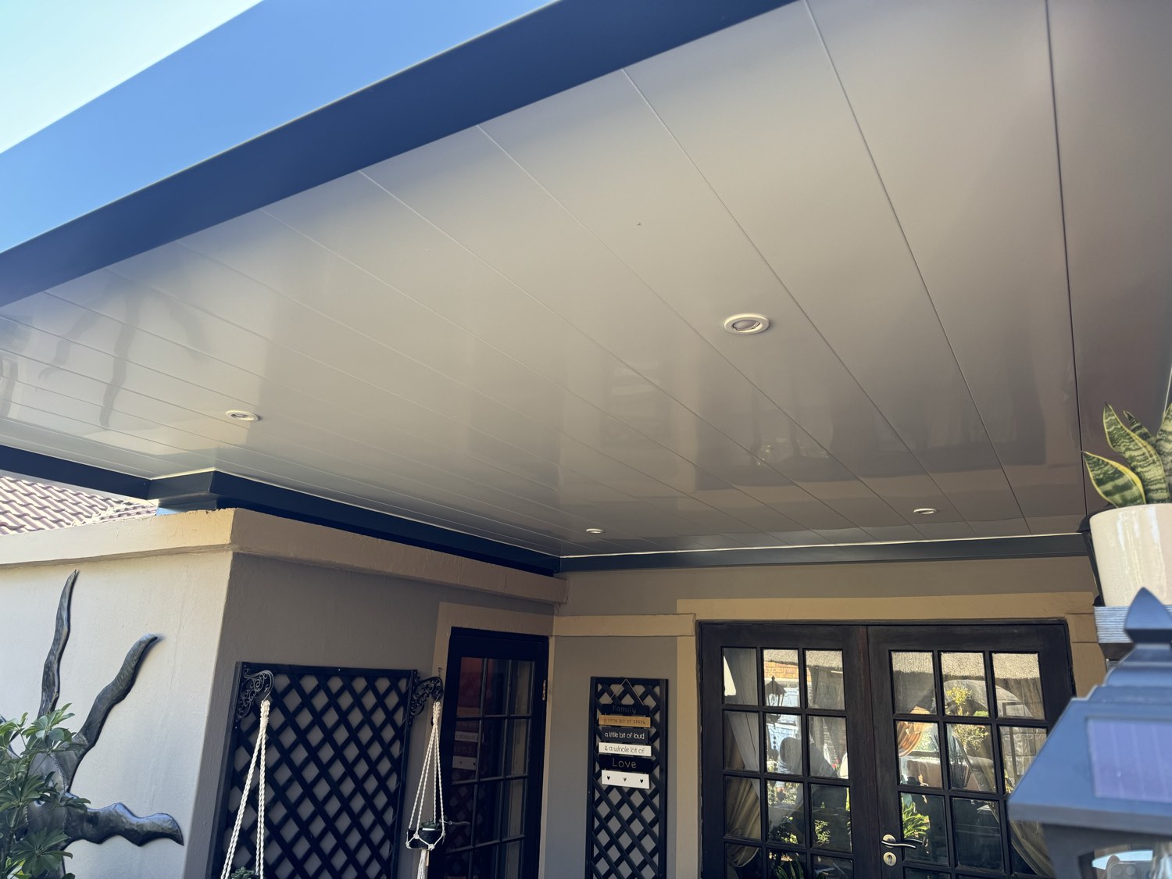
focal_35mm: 24
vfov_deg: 56.8
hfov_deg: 71.6
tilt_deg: +17.0
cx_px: 586
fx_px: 813
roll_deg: -1.9
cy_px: 440
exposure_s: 1/121
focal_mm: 6.76
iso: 80
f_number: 1.78
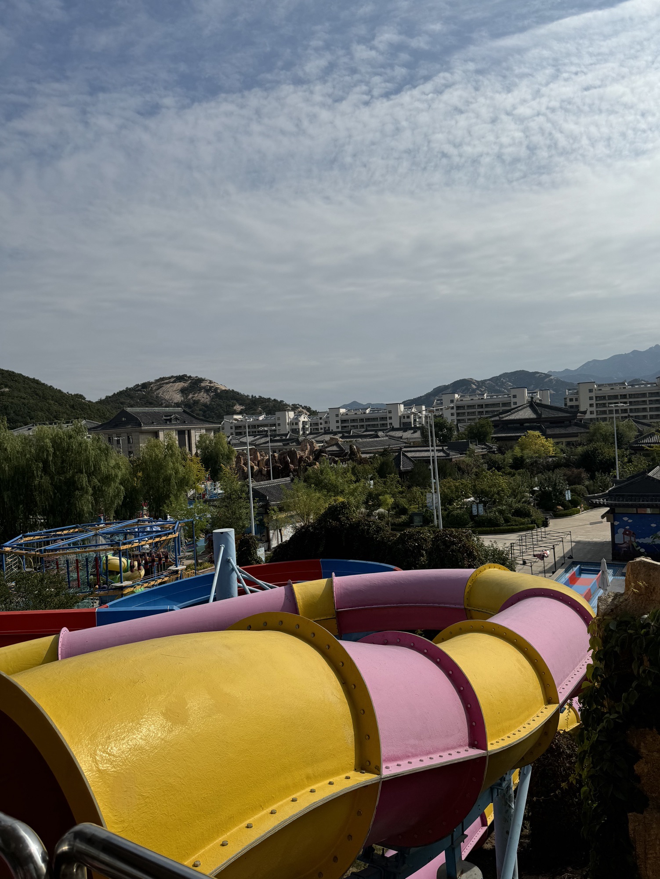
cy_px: 440
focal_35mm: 24
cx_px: 330
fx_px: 610
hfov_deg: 56.9
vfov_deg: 71.6
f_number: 1.78
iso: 80
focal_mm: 6.76
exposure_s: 1/15152
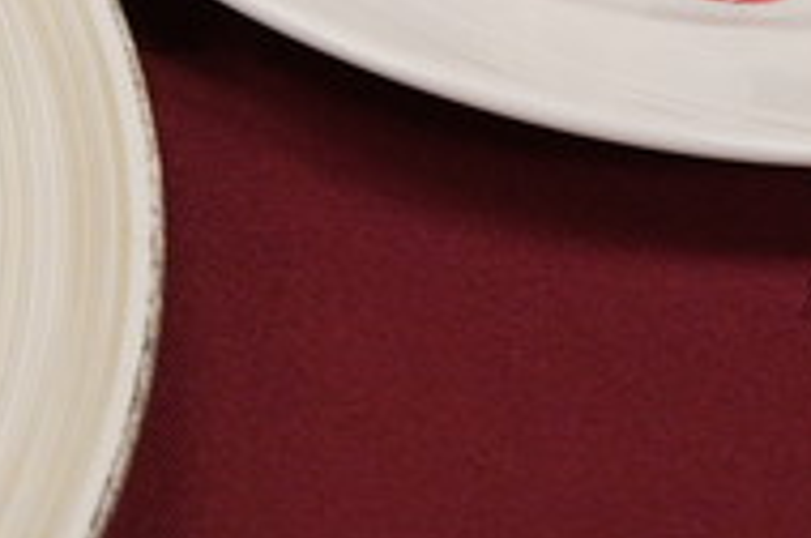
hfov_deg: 12.6
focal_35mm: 157
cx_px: -290
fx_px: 3531
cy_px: -213
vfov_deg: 8.6
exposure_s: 1/100
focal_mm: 31
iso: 3200
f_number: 8
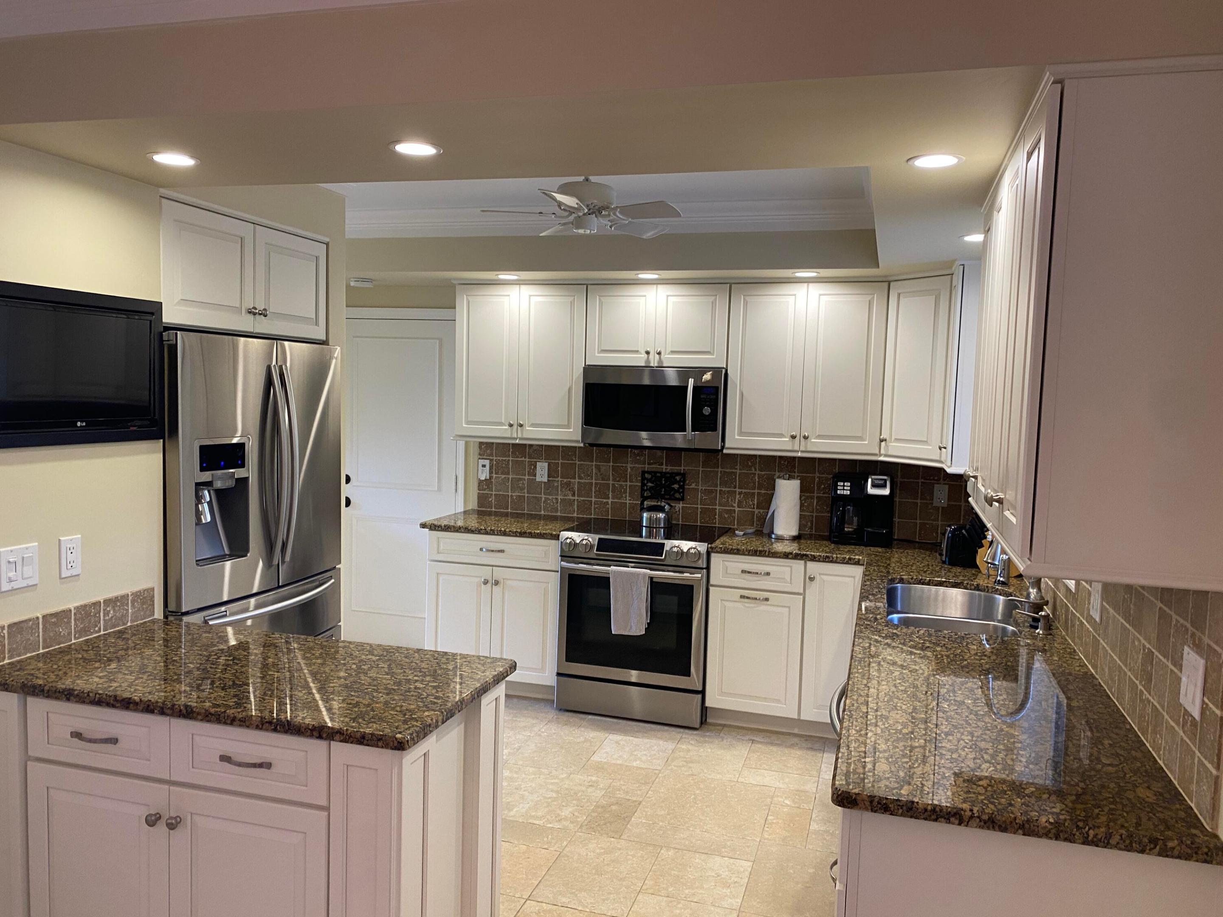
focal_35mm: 26
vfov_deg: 53.1
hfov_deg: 67.3
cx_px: 612
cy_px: 458
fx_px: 919
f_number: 1.8
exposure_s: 1/60
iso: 100
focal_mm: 4.25
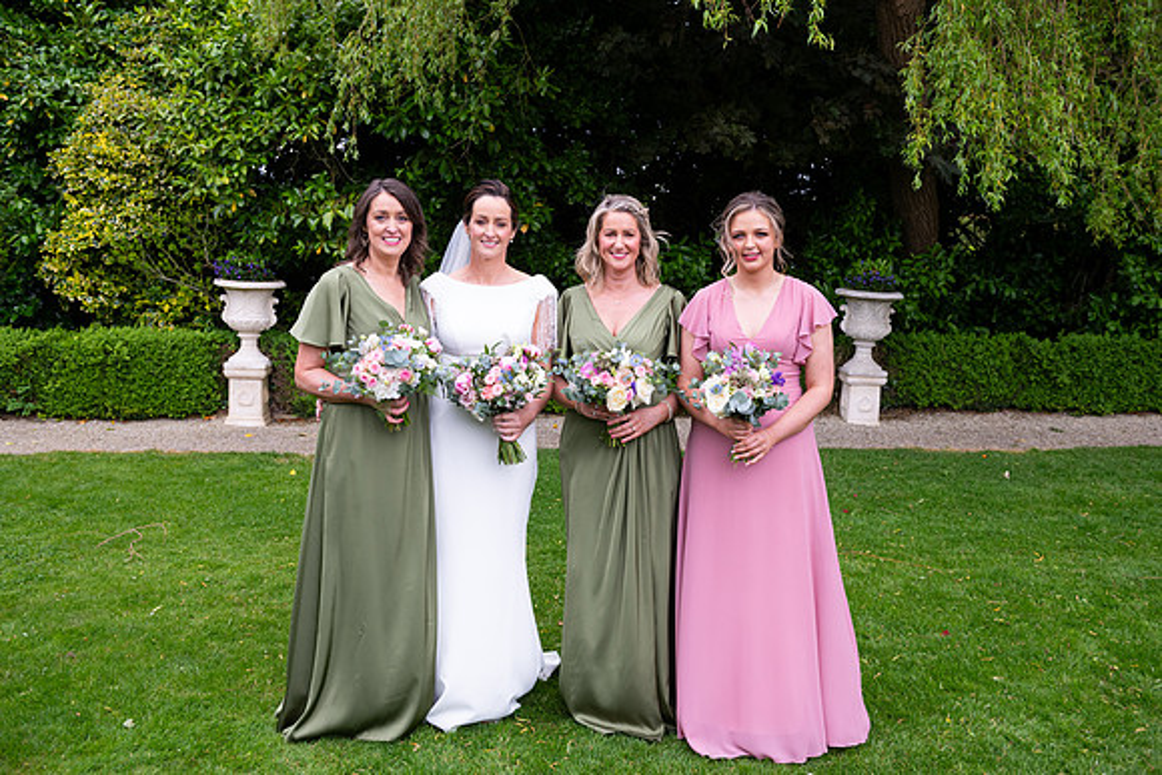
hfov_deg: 54.2
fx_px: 1135
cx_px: 581
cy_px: 388
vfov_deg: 37.7
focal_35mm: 35
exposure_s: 1/200
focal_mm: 35
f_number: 5
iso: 200
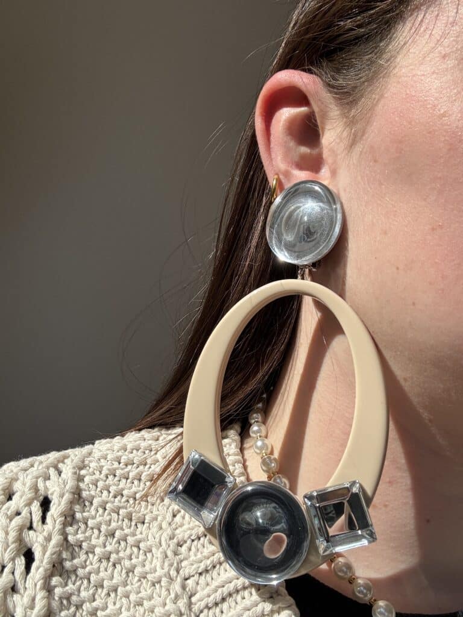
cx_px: 232
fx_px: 535
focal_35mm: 30
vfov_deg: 60.0
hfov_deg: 46.8
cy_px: 308
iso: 25
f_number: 1.9
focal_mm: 2.69
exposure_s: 1/1795
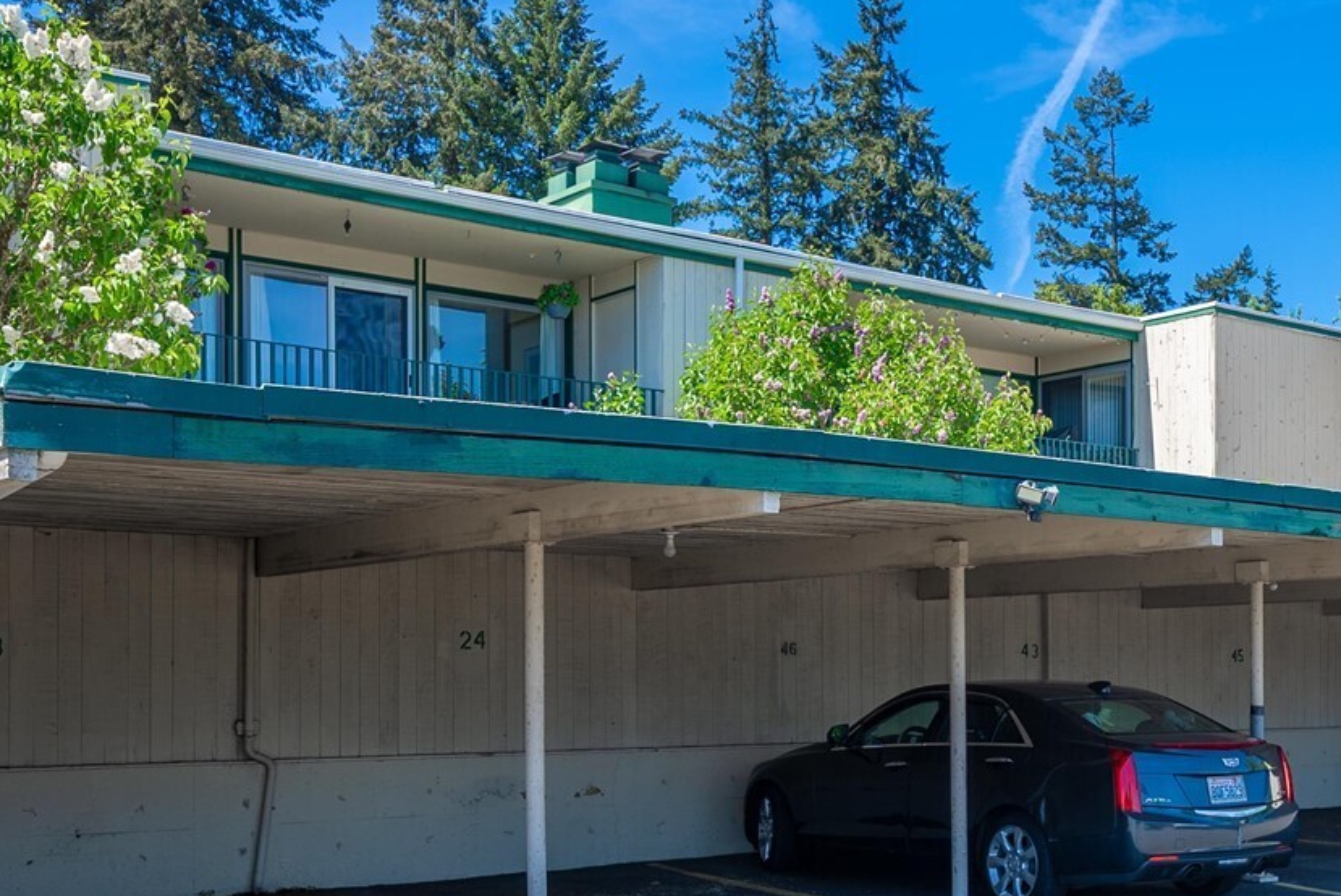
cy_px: 705
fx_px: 1752
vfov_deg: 28.1
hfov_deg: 40.7
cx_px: 1002
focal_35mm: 47
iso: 80
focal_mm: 23
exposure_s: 1/125
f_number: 7.1
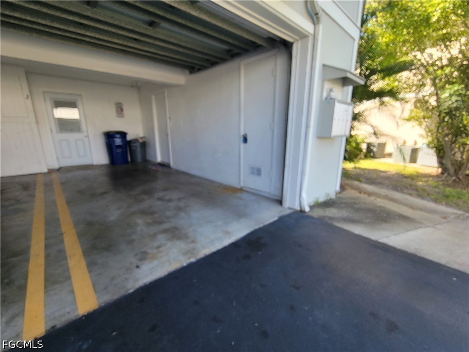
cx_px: 234
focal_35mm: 13
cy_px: 176
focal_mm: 2.2
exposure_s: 1/120
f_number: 2.2
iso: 50
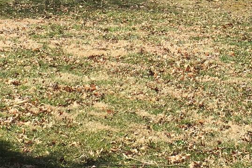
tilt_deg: -2.9
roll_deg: +1.1
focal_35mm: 115
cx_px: 180
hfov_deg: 17.7
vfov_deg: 11.7
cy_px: -34
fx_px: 805
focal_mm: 4.15
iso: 25
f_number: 2.2
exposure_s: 1/986
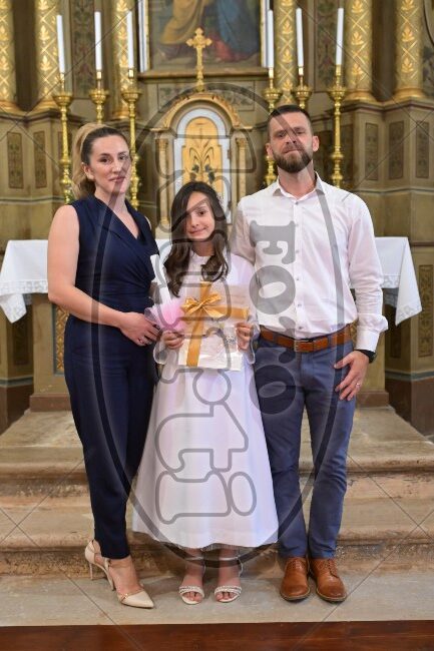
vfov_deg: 48.5
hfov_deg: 33.4
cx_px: 217
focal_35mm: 40
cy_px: 326
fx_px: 724
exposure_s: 1/125
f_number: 4.5
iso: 5000
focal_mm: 40
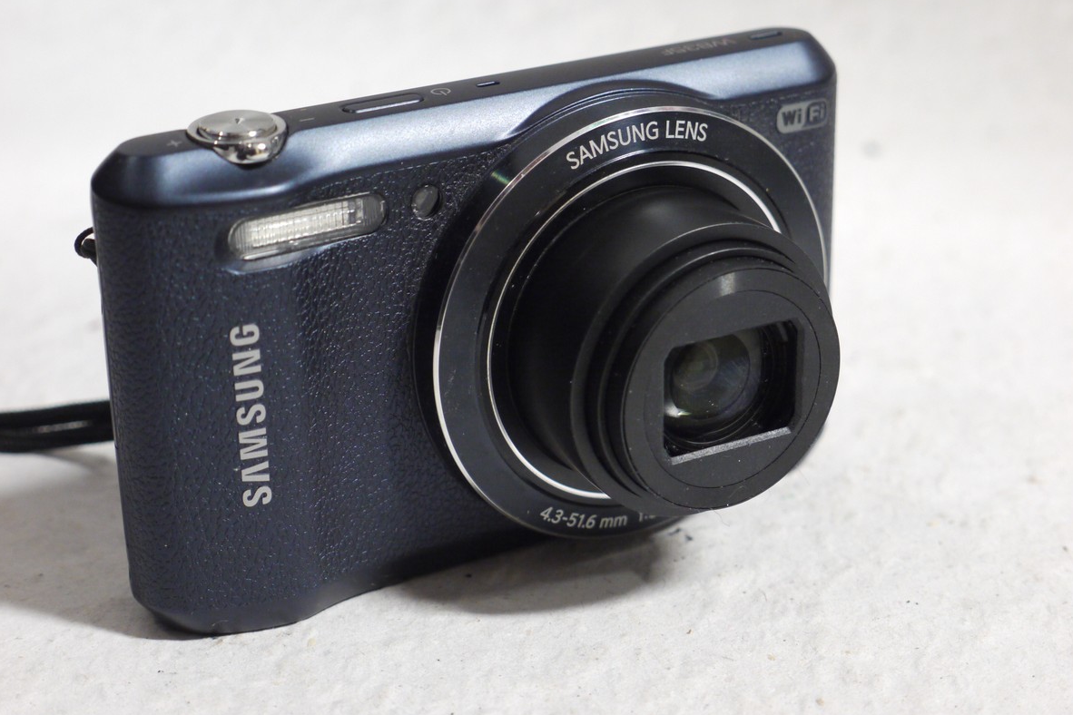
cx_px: 541
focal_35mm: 76
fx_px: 2265
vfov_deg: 17.9
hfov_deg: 26.7
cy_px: 342
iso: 800
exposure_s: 1/13
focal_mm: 36
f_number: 5.5
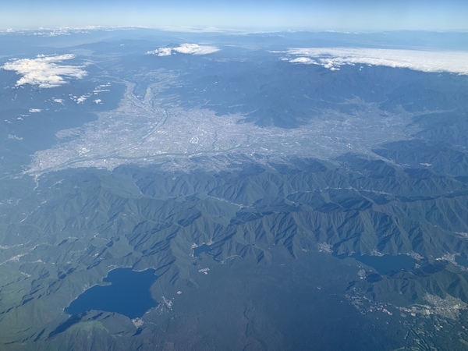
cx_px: 234
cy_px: 176
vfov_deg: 53.1
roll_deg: +0.6
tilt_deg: -26.0
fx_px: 352
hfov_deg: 67.3
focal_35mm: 26
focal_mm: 4.25
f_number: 1.8
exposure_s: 1/1368
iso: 25
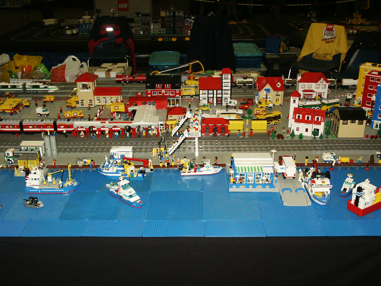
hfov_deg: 46.8
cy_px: 143
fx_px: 440
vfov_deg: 36.0
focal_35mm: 40
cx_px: 190
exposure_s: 1/45
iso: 200
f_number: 3
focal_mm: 8.39
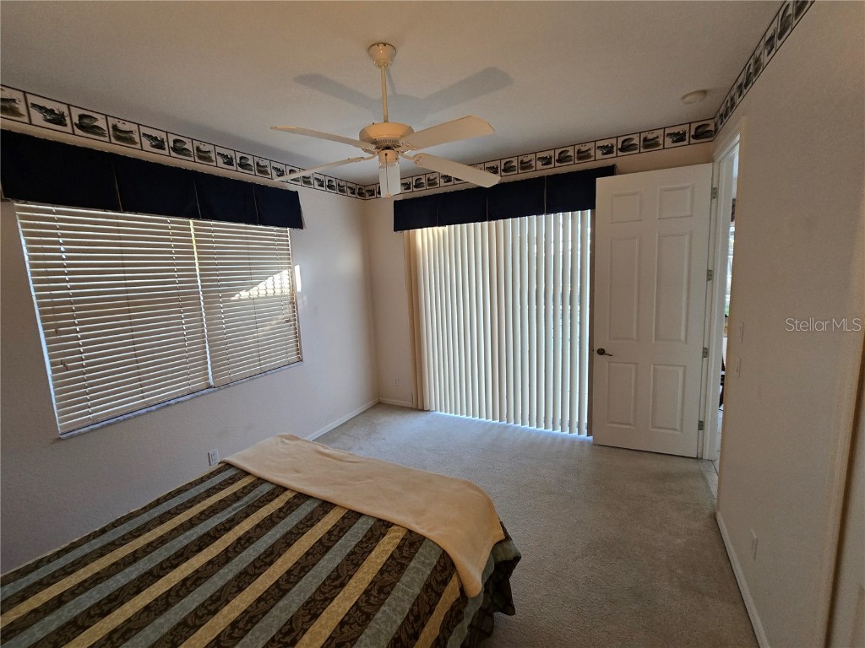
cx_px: 432
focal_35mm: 13
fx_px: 325
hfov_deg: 106.2
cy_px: 324
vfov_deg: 89.9
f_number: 2.2
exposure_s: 1/60
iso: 200
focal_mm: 2.2
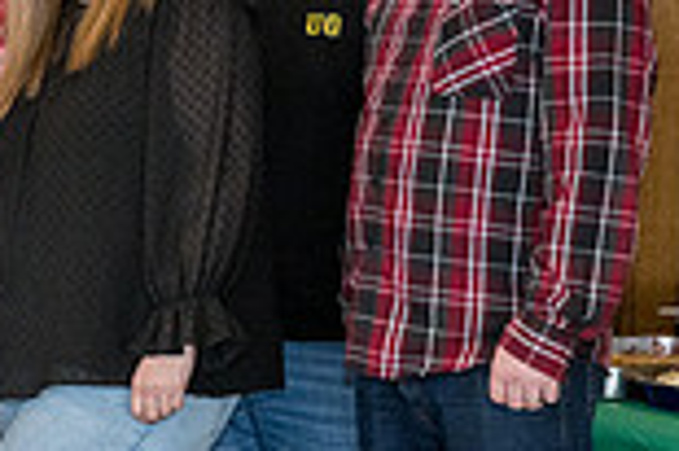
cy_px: 182
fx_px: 2468
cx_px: -421
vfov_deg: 10.4
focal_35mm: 131
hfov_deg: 14.3
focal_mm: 35
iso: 2500
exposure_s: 1/250
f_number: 6.3
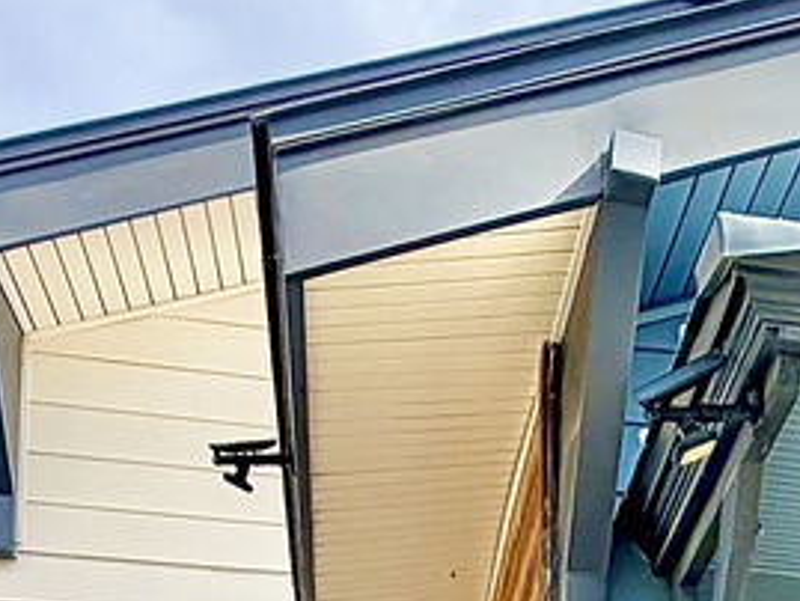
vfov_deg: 16.2
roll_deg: -0.4
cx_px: 806
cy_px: 1119
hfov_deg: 24.7
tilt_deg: +2.6
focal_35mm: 75
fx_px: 1734
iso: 25
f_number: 2.2
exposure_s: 1/779
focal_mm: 2.22
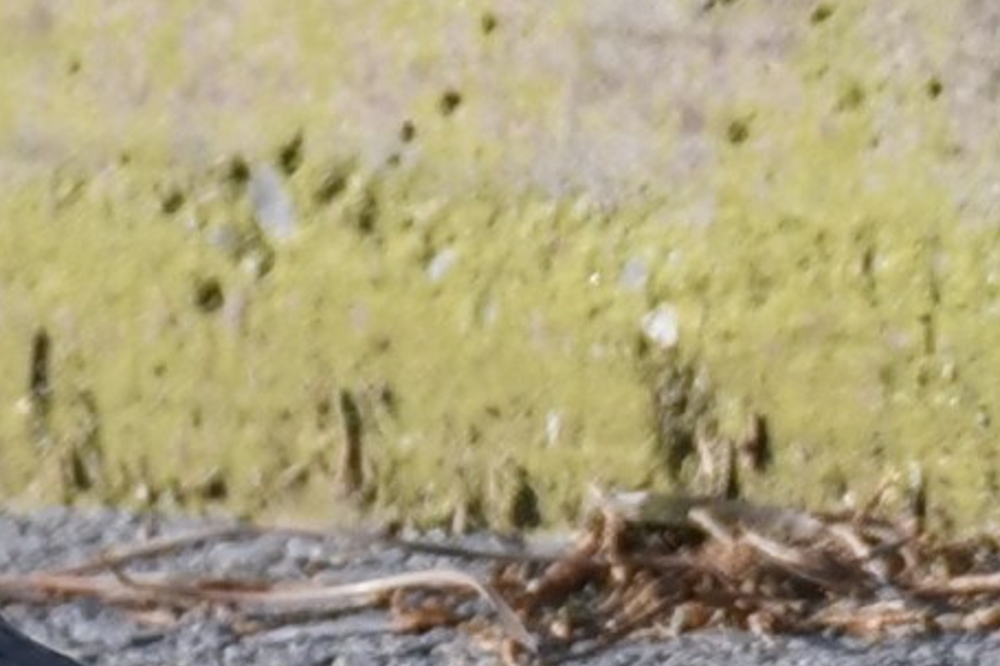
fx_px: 44232
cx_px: -136
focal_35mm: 1593
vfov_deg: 0.9
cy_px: 761
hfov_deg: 1.3
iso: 320
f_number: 6.3
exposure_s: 1/800
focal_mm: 460
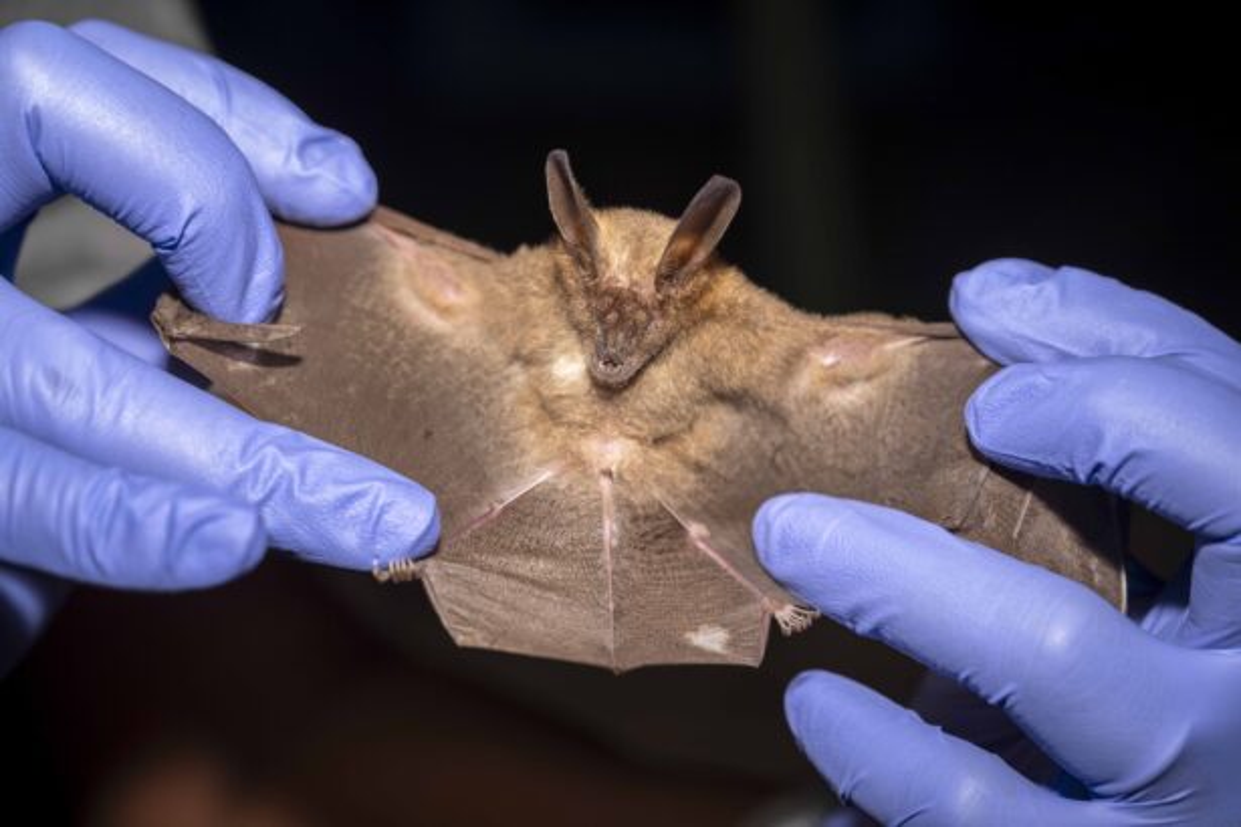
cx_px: 620
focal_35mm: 70
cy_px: 414
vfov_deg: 19.5
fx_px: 2413
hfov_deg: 28.8
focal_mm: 70
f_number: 5.6
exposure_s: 1/320
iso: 320
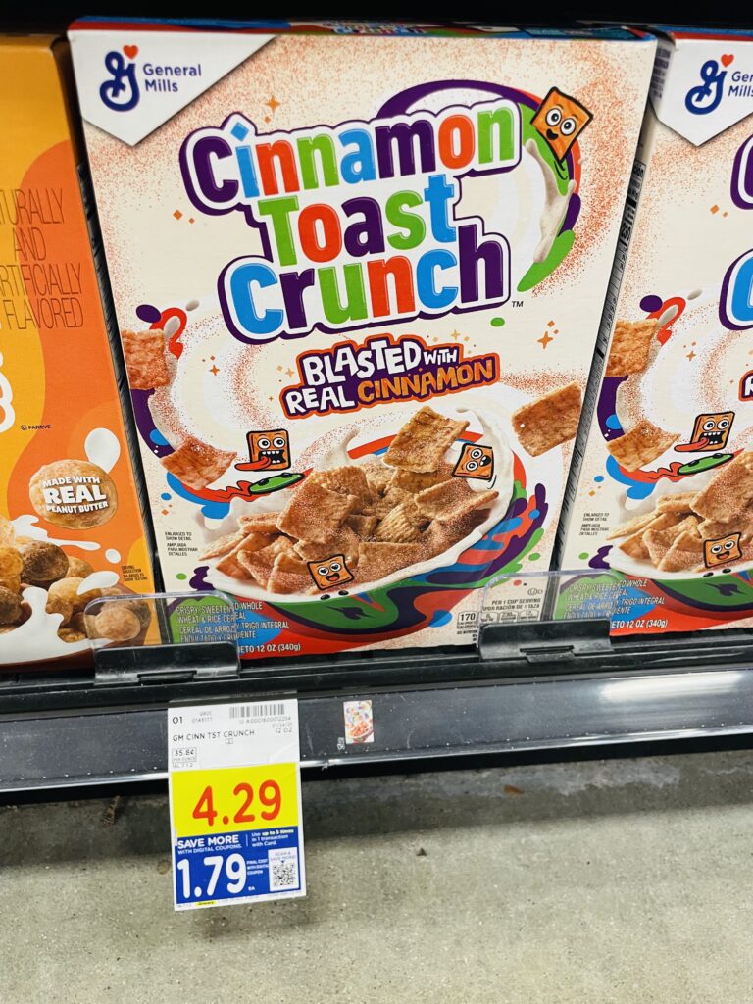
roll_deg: +0.0
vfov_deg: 67.3
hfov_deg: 53.1
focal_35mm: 26
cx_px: 376
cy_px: 502
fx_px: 754
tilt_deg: -33.7
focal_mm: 4.2
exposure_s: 1/60
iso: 125
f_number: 1.6
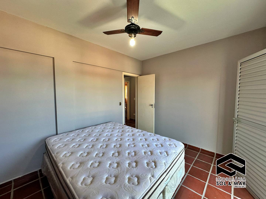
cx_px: 133
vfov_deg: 85.7
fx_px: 108
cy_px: 100
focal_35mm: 14
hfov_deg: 102.1
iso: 125
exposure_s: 1/120
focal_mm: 2.22
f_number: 2.2
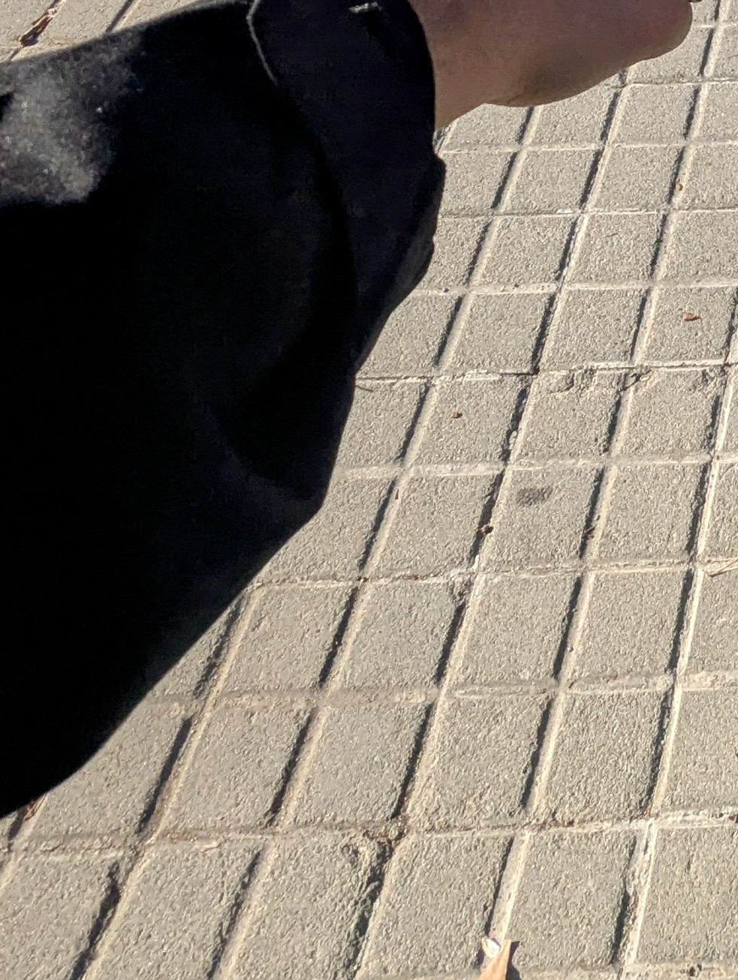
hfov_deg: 23.5
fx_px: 1418
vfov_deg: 30.6
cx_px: 1100
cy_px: -270
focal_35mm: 50
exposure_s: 1/1431
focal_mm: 2.35
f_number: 2.2
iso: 48
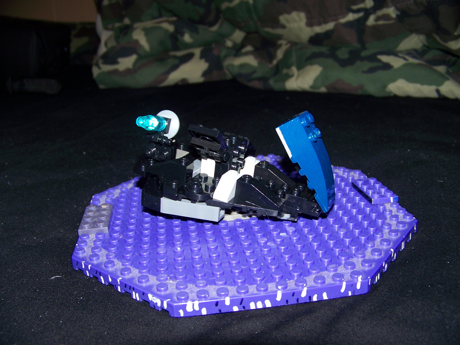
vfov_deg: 39.7
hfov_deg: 51.4
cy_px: 172
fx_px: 478
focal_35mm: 36
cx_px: 230
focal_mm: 5.85
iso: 64
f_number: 2.8
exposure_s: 1/30
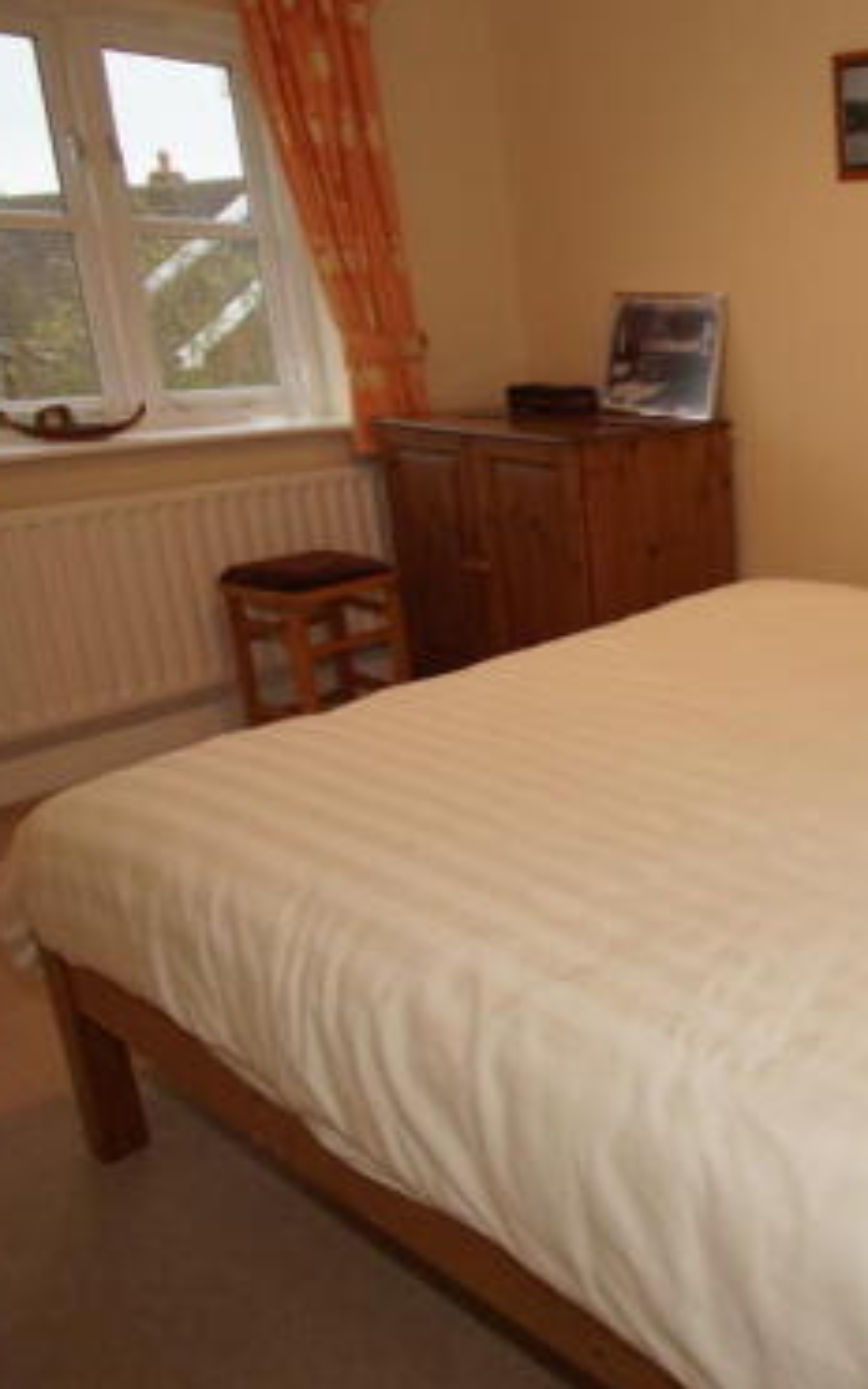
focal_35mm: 27
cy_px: 599
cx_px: 999
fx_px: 1022
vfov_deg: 68.1
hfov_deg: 37.1
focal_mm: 10
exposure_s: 1/40
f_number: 4
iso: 400
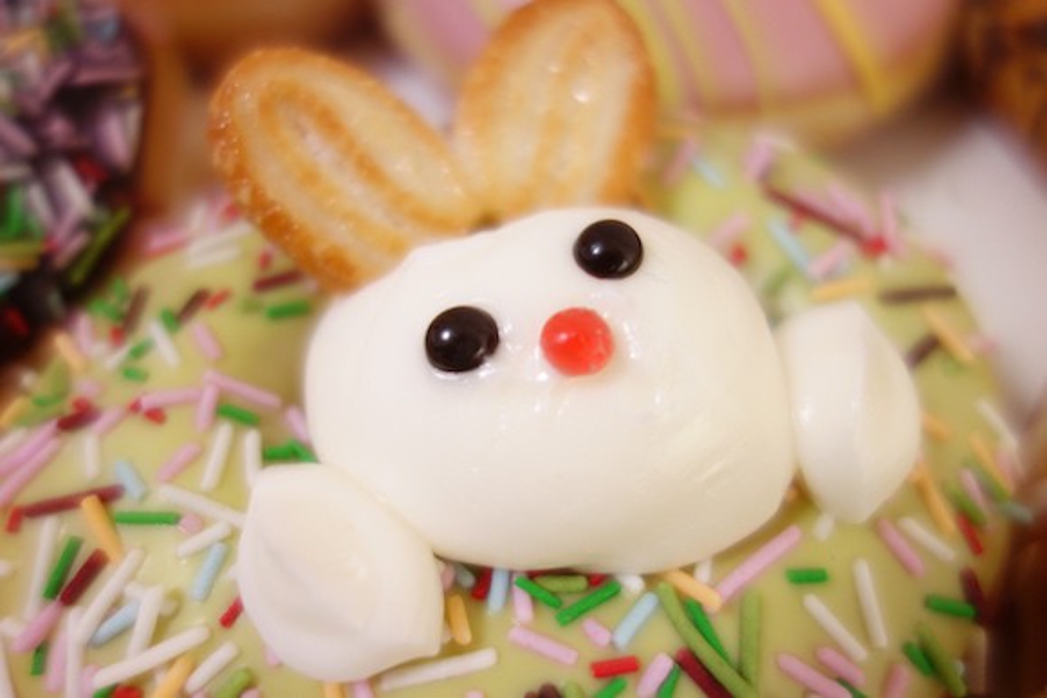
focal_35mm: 28
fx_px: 814
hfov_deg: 65.5
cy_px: 349
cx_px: 524
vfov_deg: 46.4
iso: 125
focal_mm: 10.4
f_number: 1.8
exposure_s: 1/40
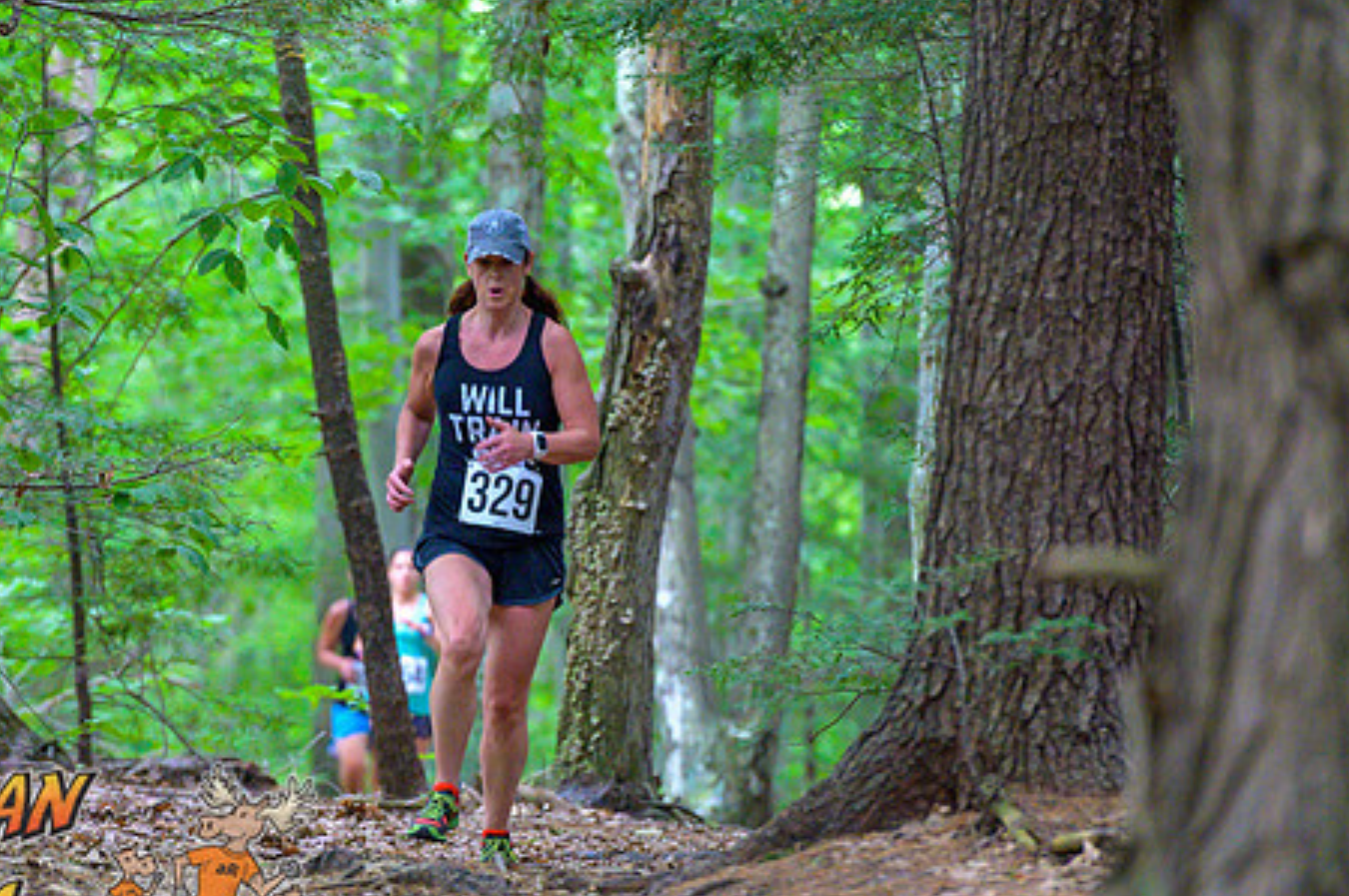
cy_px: 491
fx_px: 9657
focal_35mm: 258
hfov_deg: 8.0
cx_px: 513
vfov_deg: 5.3
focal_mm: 200
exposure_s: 1/160
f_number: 4
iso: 8000
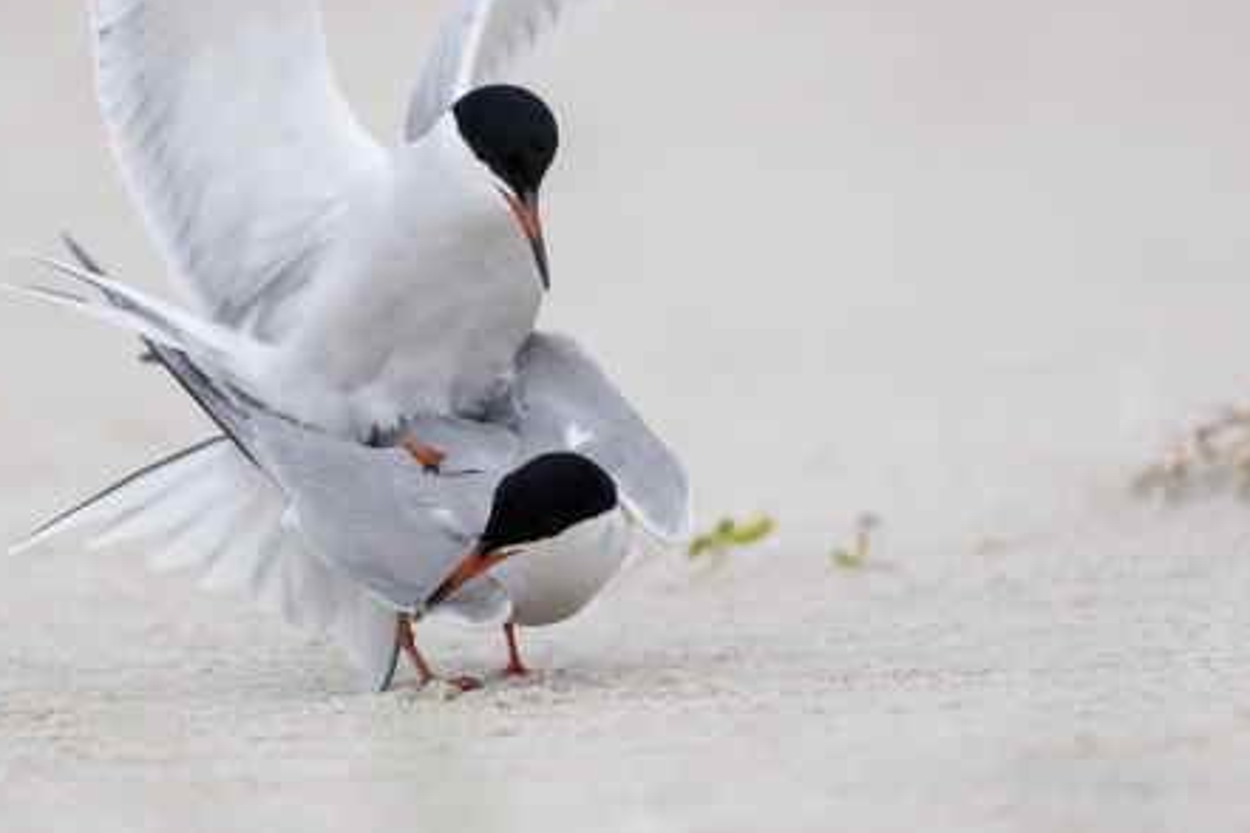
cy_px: 177
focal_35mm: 544
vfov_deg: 2.5
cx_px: 553
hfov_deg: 3.8
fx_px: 18887
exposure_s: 1/5000
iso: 2500
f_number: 2.8
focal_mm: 300
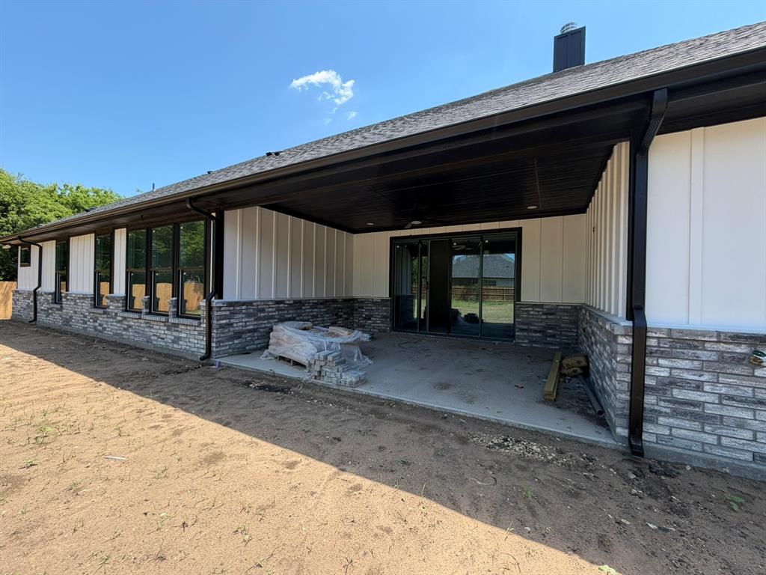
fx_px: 310
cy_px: 288
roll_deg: -0.6
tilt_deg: -0.6
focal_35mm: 14
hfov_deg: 102.1
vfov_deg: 85.7
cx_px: 383
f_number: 2.2
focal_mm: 2.22
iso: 40
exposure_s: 1/502
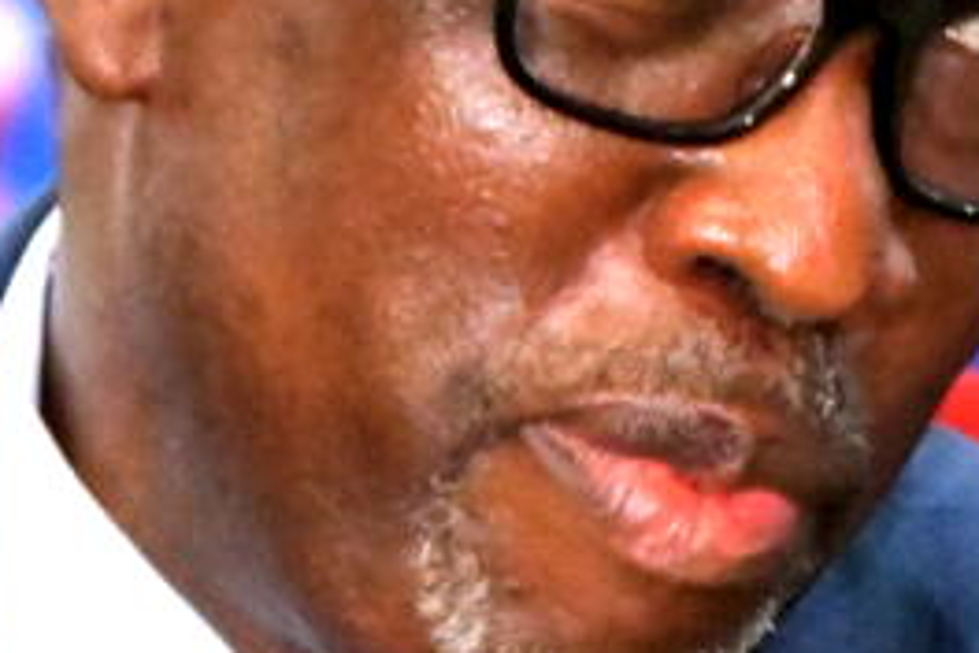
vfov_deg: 1.9
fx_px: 19388
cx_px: 1112
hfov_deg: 2.9
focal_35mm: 713
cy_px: 256
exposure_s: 1/100
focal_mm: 105
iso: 25600
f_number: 8
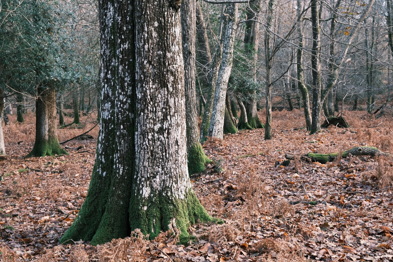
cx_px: 196
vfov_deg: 26.5
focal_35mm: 51
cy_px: 131
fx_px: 557
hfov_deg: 38.9
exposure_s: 1/105
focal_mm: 34.2
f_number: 5.6
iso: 1000
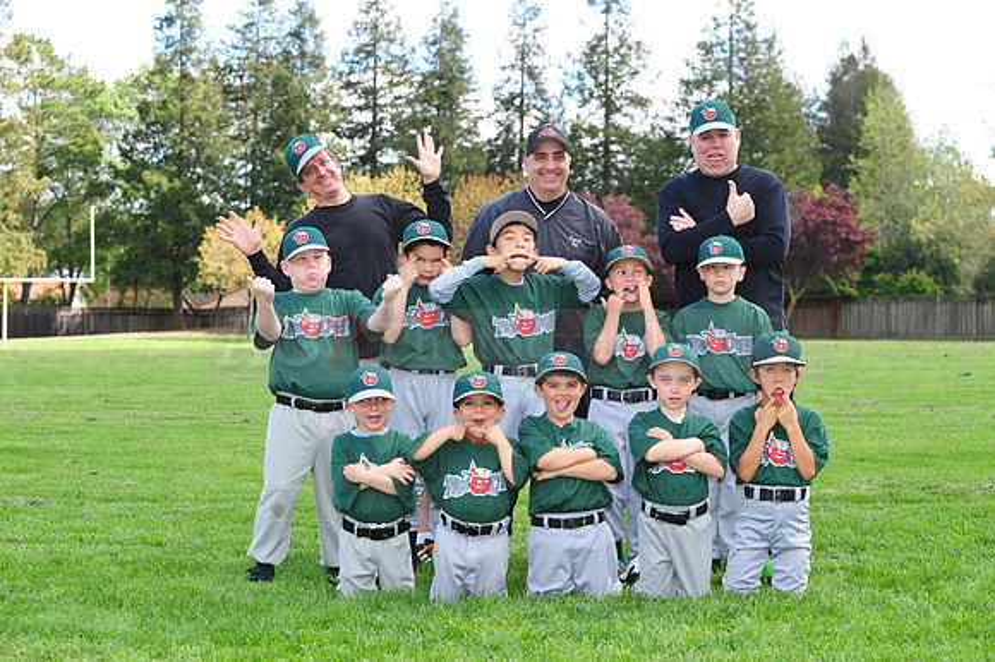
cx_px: 498
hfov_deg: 25.4
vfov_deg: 17.0
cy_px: 331
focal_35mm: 80
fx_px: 2210
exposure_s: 1/320
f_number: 7.1
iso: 400
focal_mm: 80
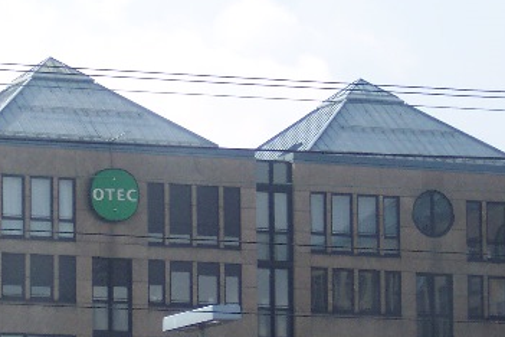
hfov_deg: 7.6
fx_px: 3787
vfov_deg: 5.1
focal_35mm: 270
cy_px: 205
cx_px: 167
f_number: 4.8
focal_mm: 24
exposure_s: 1/180
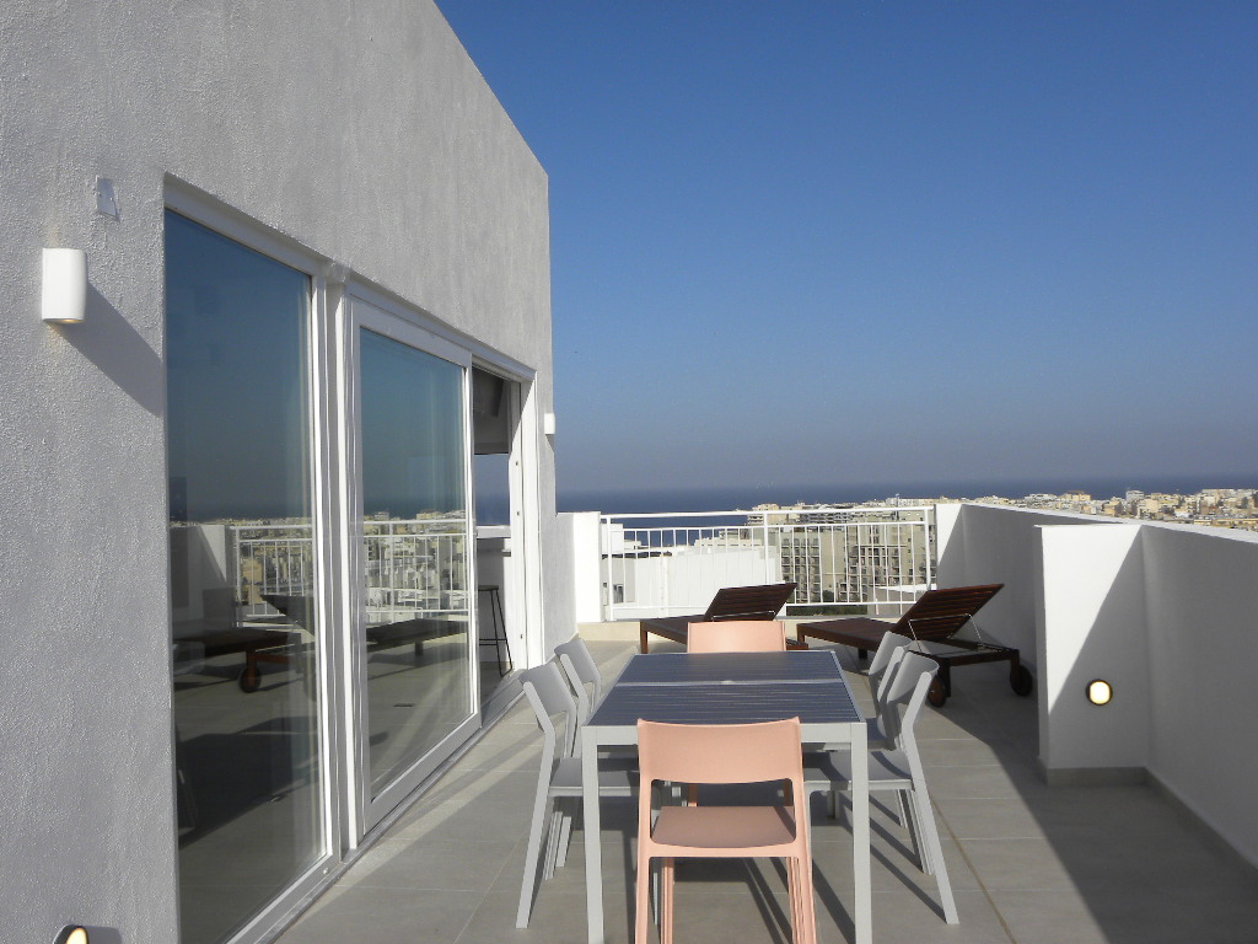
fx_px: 1199
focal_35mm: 33
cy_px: 472
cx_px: 629
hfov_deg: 55.4
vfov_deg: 42.9
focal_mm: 5.9
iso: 64
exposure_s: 1/494
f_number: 6.3
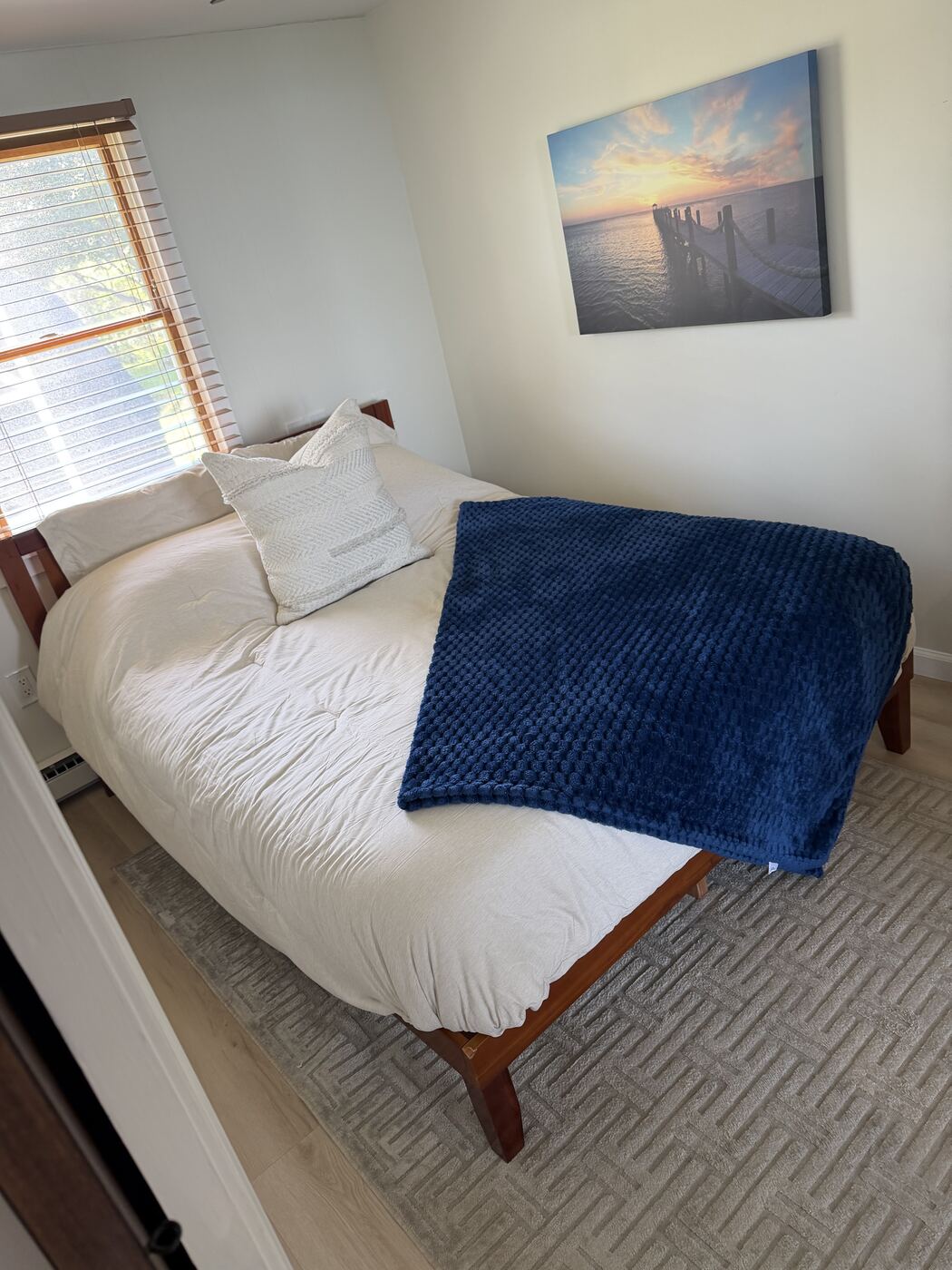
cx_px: 476
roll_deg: +13.8
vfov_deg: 71.6
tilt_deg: -24.0
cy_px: 635
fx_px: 880
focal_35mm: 24
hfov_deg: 56.8
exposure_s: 1/107
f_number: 1.78
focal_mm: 6.76
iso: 200
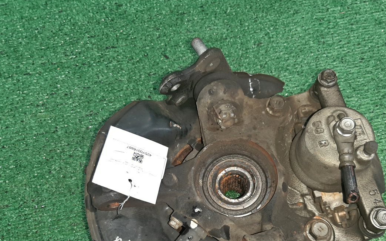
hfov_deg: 51.4
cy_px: 178
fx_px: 400
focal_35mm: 38
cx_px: 213
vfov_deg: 33.0
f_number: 1.7
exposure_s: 1/50
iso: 205
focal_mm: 3.93
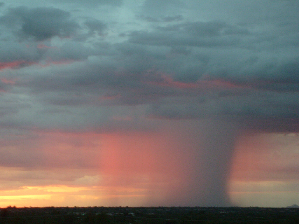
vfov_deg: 14.0
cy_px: 112
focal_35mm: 106
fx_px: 916
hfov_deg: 18.5
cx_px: 150
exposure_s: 1/15
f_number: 4.9
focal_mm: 17.4
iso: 200
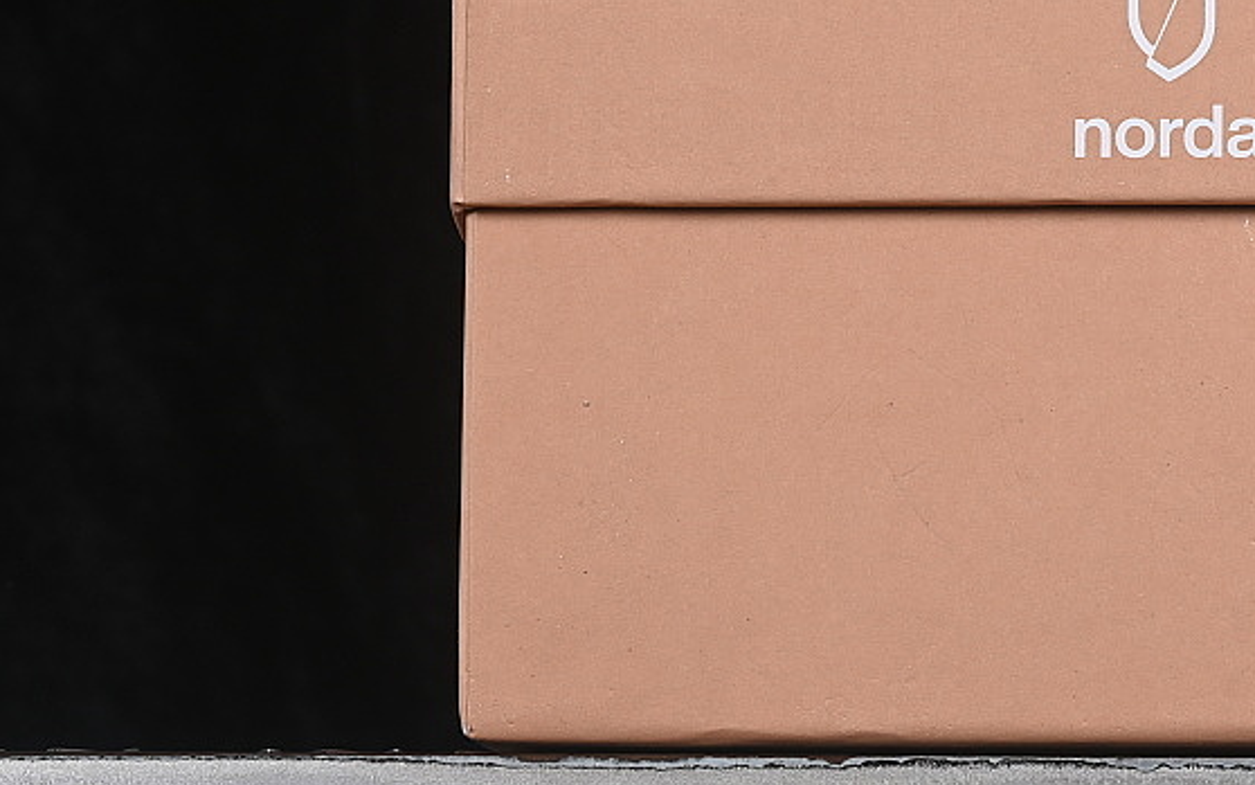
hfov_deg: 14.0
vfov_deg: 8.9
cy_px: 252
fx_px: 5063
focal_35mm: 148
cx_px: 1176
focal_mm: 50
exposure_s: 1/80
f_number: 8
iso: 160
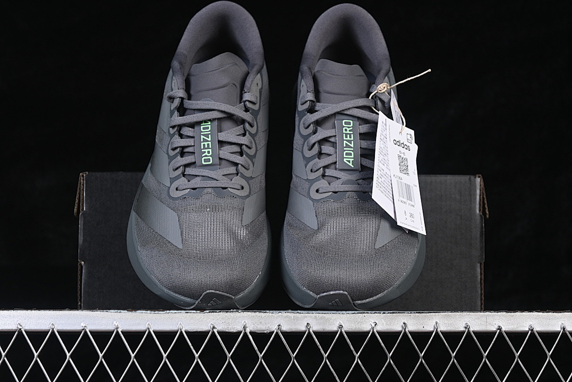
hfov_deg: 27.0
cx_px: 286
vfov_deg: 18.2
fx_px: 1192
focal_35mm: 75
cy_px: 191
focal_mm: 50
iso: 160
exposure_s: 1/60
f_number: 6.3
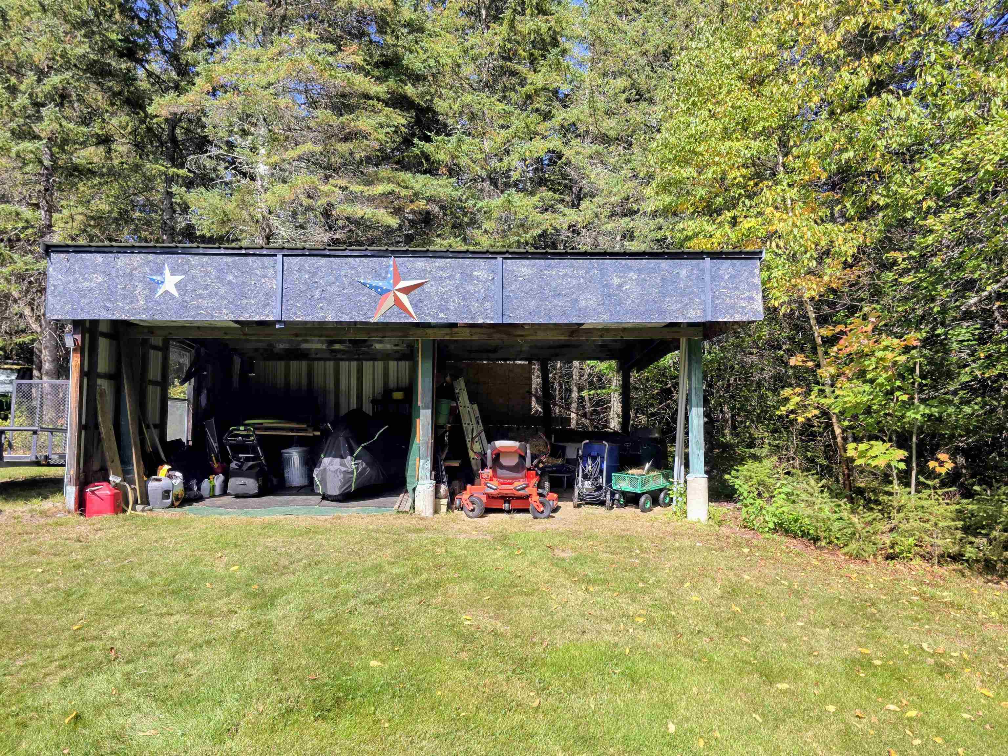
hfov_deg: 73.9
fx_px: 670
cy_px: 378
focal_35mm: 23
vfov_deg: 58.9
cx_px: 504
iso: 80
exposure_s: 1/3168
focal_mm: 6.3
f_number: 1.7
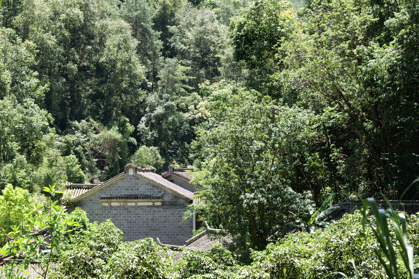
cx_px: 196
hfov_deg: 27.7
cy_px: 159
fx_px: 849
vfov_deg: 18.7
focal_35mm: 73
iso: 100
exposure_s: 1/200
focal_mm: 60
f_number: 3.5
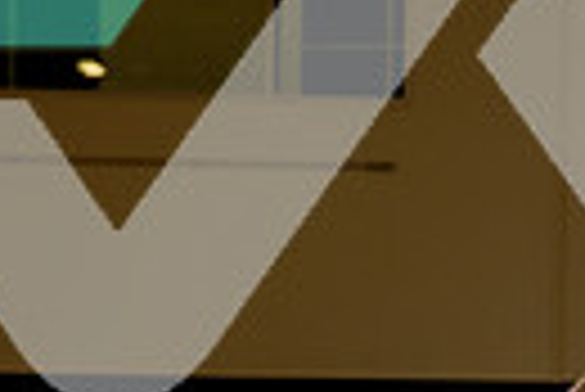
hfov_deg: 10.3
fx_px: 3123
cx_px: 886
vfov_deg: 7.0
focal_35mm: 192
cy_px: 710
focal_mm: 41
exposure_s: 1/250
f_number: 4
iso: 100
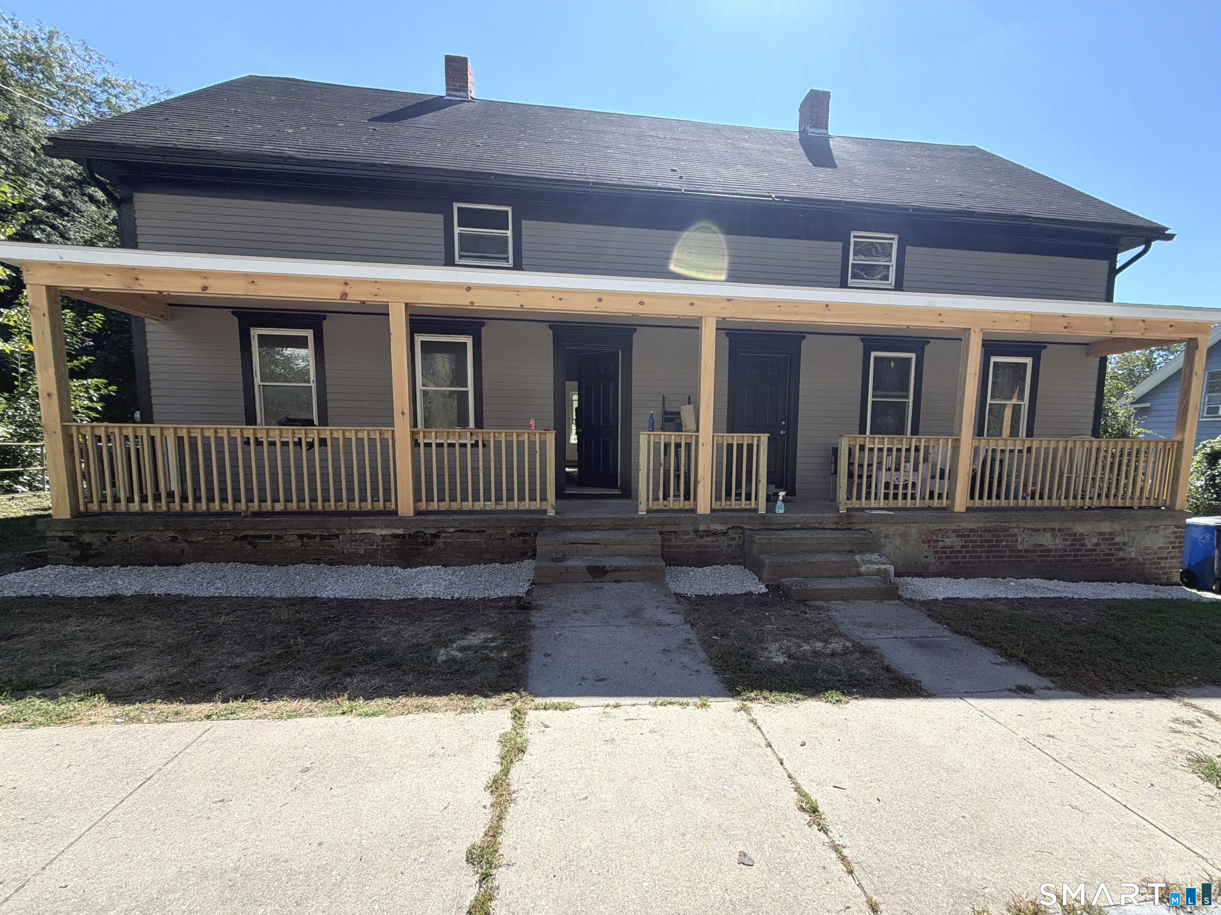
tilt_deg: -5.9
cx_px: 610
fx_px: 494
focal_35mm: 14
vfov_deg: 85.7
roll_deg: +0.3
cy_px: 458
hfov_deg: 102.1
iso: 40
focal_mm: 2.22
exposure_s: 1/770
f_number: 2.2
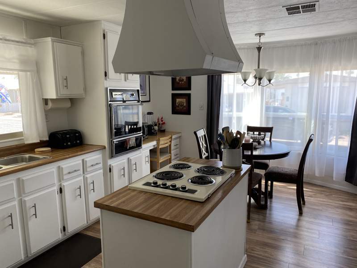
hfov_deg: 67.3
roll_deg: +0.8
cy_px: 134
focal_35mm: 26
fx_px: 268
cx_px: 178
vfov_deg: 53.1
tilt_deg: -10.0
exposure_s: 1/122
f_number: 1.8
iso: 64
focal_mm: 4.25
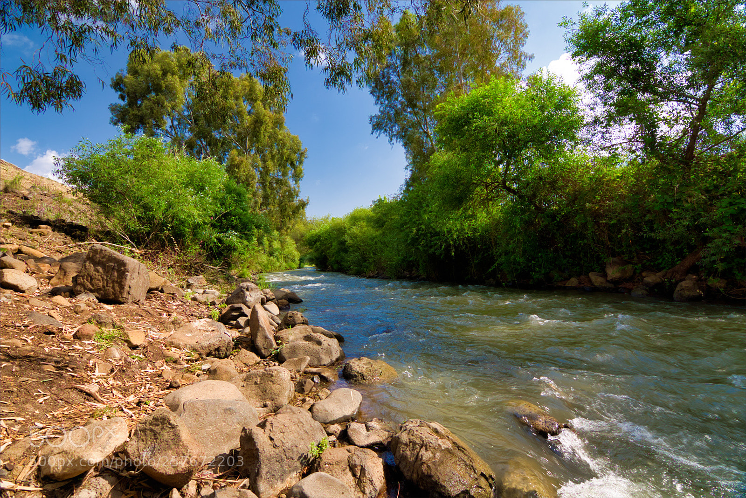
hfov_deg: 95.0
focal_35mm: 16
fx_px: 342
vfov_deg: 72.1
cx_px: 373
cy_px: 249
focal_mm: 11
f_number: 8
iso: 100
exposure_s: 1/100
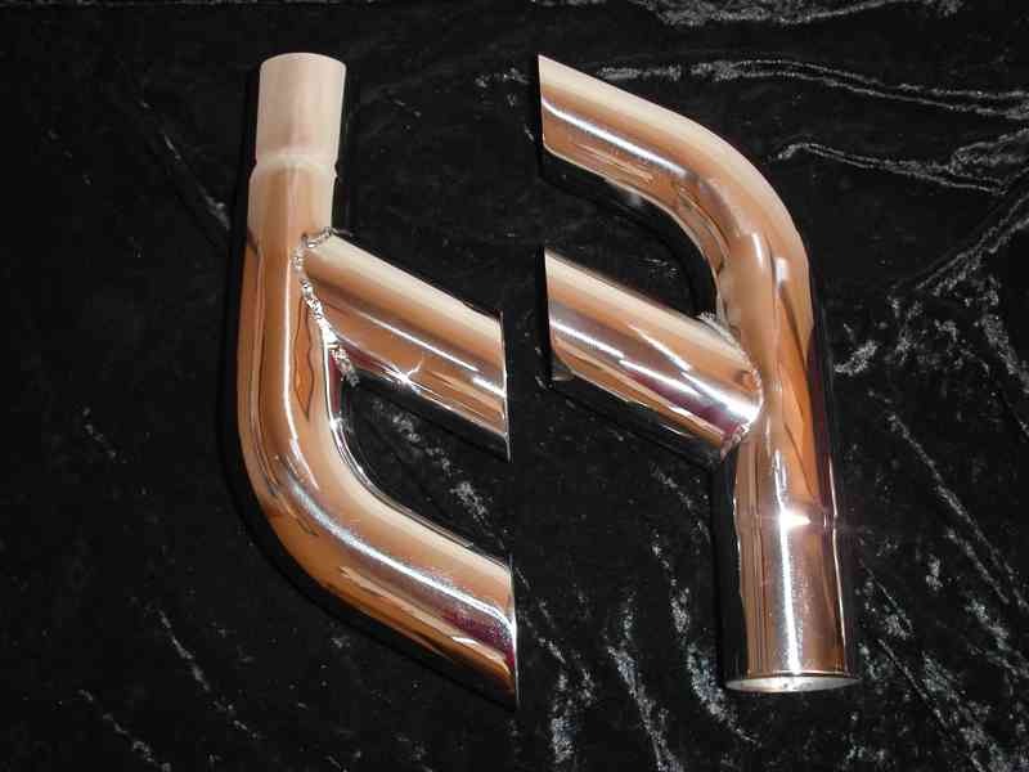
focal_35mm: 38
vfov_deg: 37.7
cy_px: 386
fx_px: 1130
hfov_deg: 49.0
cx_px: 514
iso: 100
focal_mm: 7.8
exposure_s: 1/30
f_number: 2.8
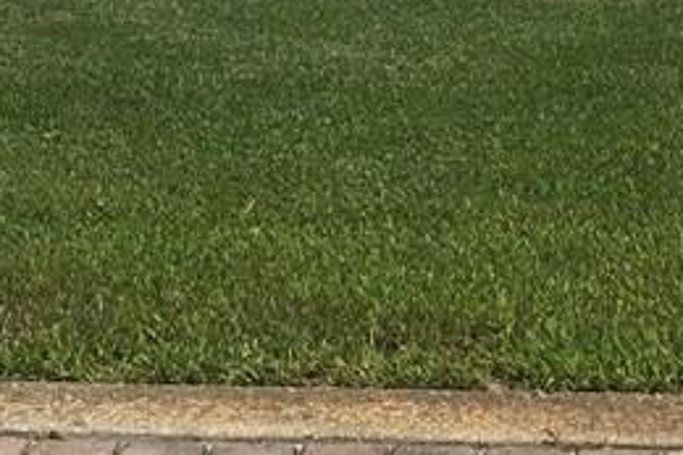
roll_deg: -1.0
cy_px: -208
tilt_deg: -1.2
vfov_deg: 11.1
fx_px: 2256
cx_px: 407
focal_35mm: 119
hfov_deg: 17.2
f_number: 2.2
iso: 25
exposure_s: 1/3344
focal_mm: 4.15
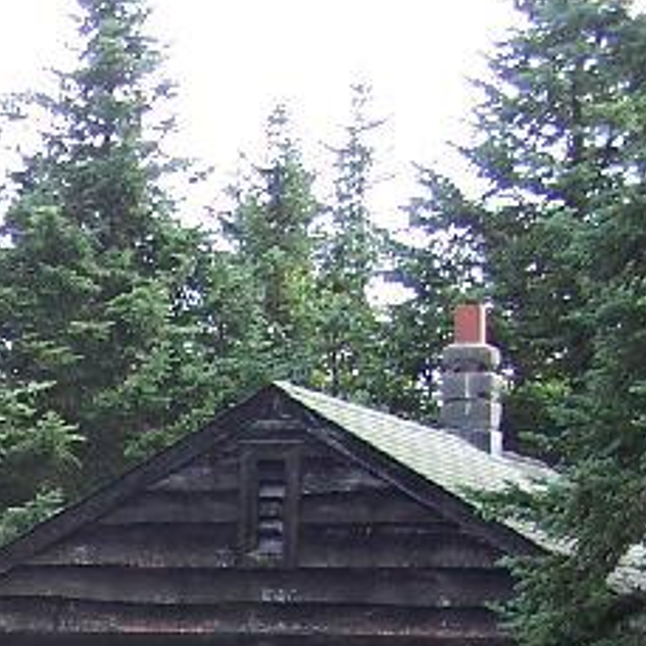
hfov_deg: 11.2
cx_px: -327
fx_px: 3167
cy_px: 973
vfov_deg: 11.2
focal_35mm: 150
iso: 100
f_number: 2.8
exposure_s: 1/200
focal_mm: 6.3
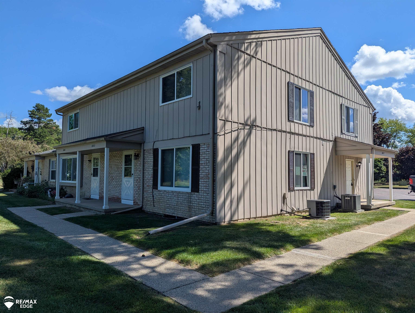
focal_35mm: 24
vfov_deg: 56.9
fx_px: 288
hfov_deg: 71.5
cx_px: 208
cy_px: 156
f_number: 1.85
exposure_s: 1/2262
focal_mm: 6.81
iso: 41
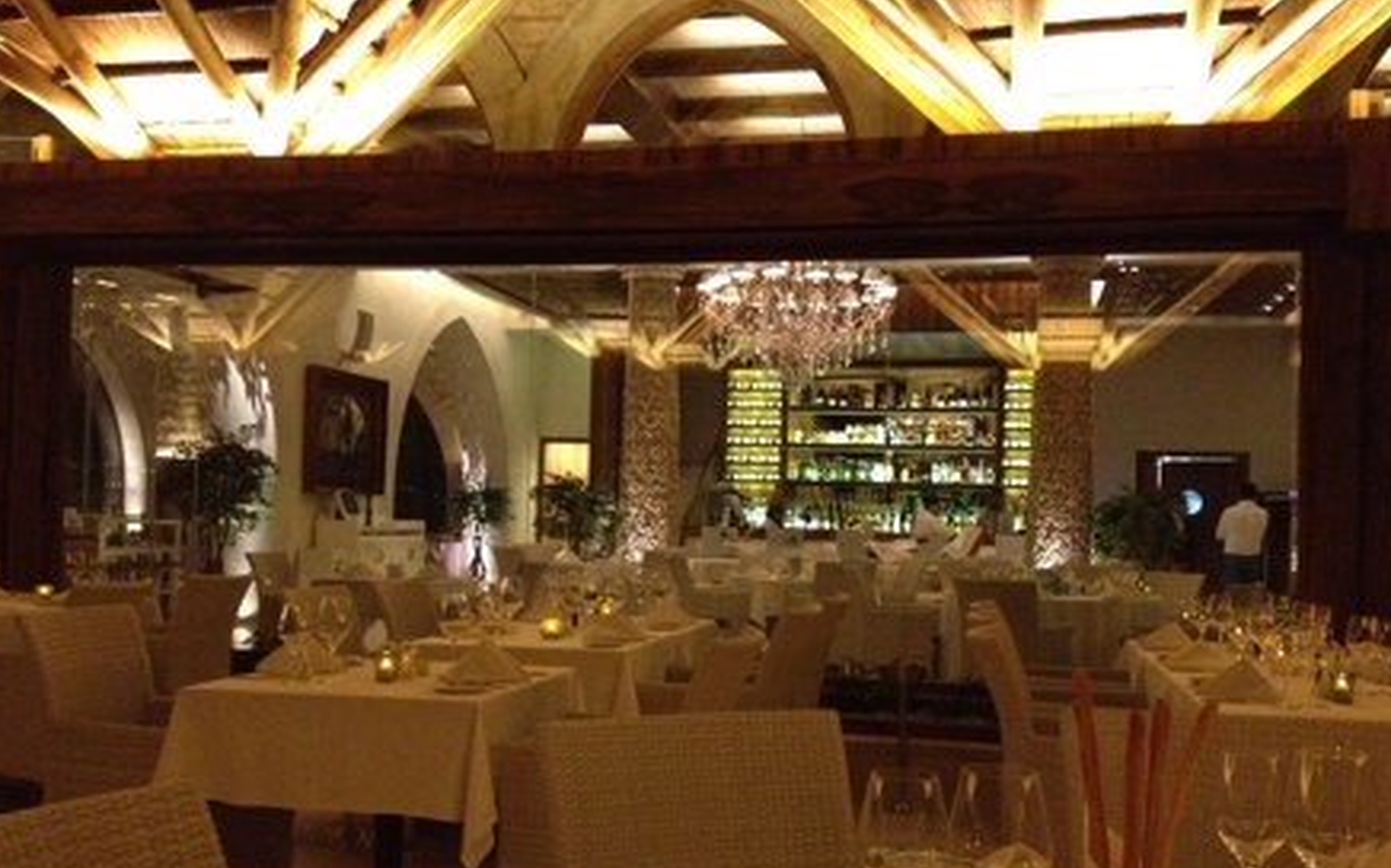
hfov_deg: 49.3
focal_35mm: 40
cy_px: 495
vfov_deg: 31.9
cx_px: 724
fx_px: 1516
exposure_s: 1/15
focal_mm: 4.28
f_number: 2.4
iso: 800
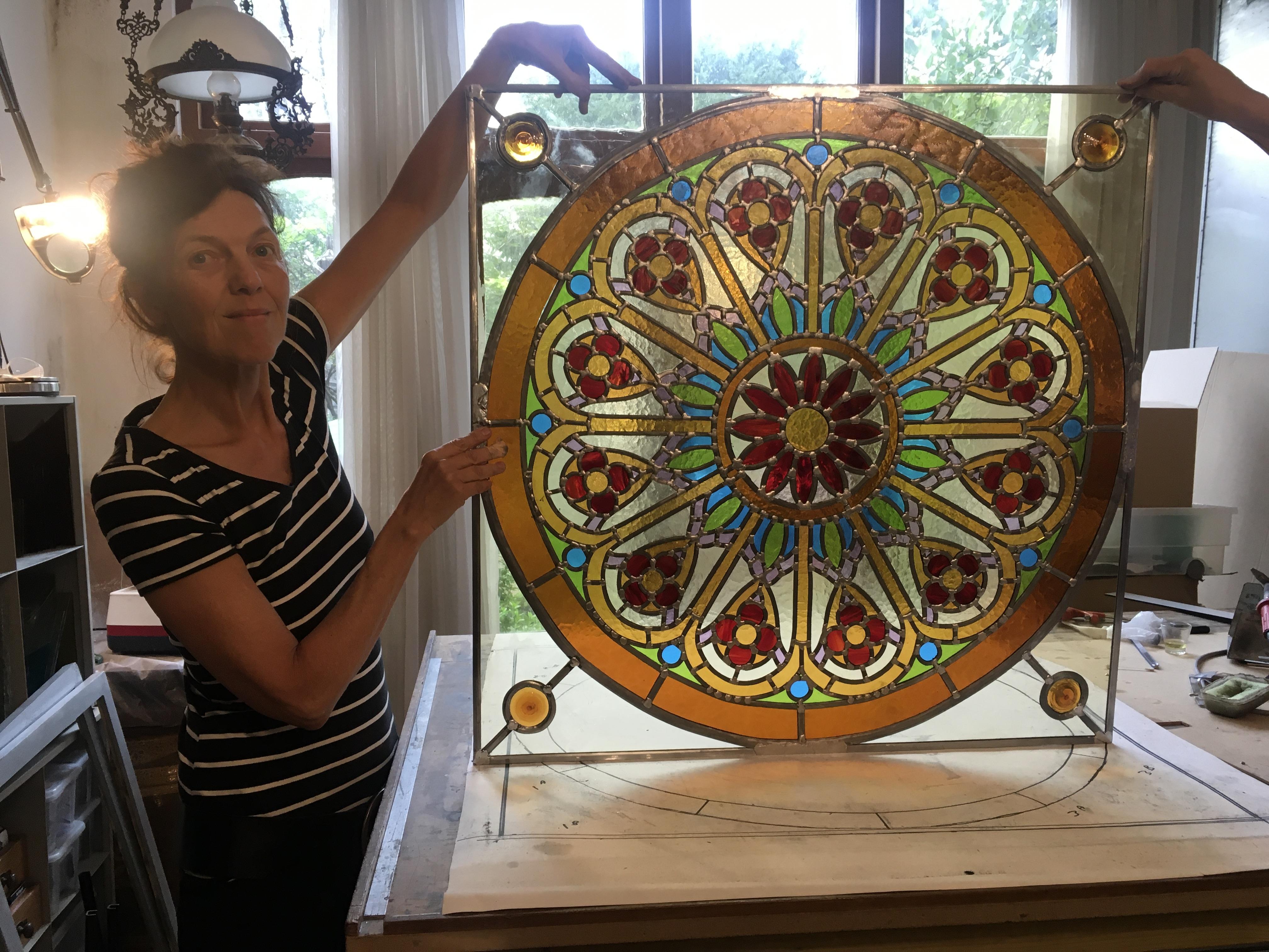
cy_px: 476
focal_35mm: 29
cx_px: 634
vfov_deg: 48.2
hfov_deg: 61.7
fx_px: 1063
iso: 80
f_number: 2.2
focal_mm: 4.15
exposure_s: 1/33
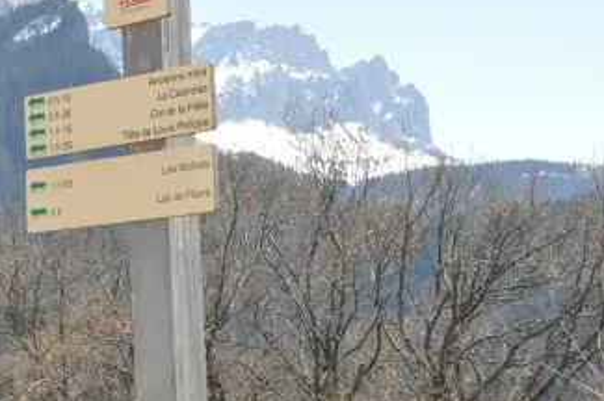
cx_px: 139
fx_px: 1624
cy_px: 200
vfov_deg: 14.1
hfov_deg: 20.9
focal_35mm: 97
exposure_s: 1/200
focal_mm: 35
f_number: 20
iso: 800
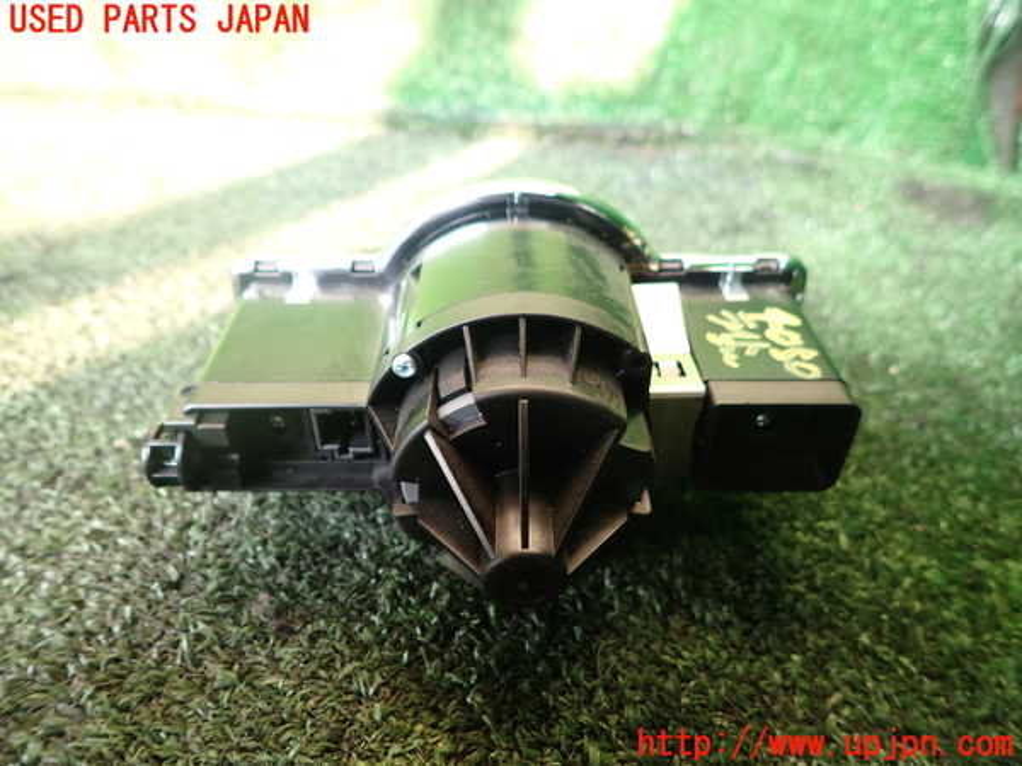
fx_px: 738
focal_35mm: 25
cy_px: 383
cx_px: 511
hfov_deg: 69.4
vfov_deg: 54.9
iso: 200
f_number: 2
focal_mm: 4.5
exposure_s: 1/40
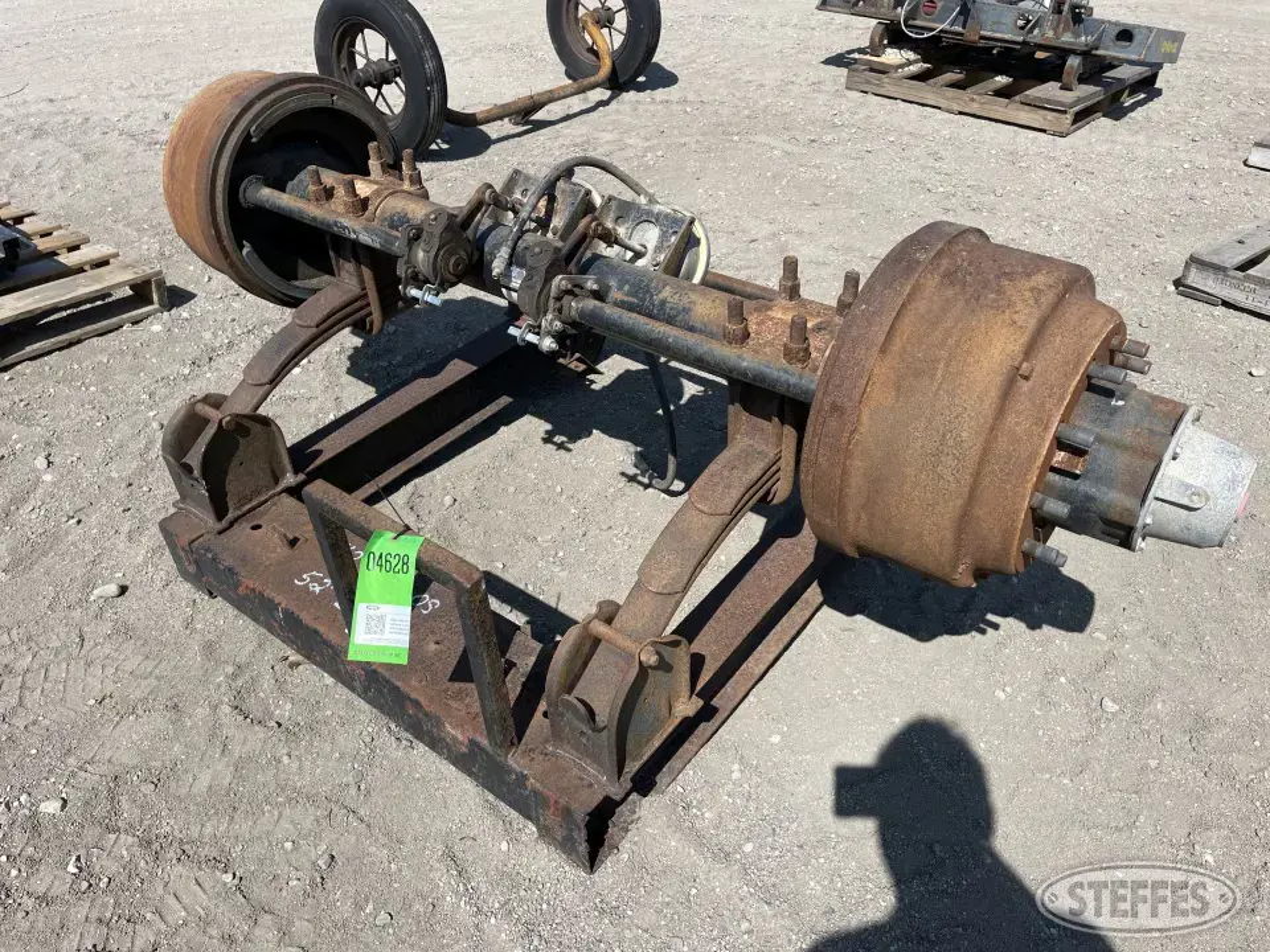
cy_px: 476
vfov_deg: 53.1
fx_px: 954
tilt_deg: -30.9
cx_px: 635
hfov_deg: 67.3
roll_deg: +1.2
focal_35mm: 26
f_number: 1.6
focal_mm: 5.1
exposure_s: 1/3448
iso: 32
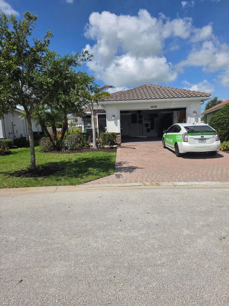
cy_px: 153
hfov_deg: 58.9
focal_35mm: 23
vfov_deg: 73.9
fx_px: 203
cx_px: 114
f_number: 1.4
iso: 40
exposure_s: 1/7939
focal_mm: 6.5
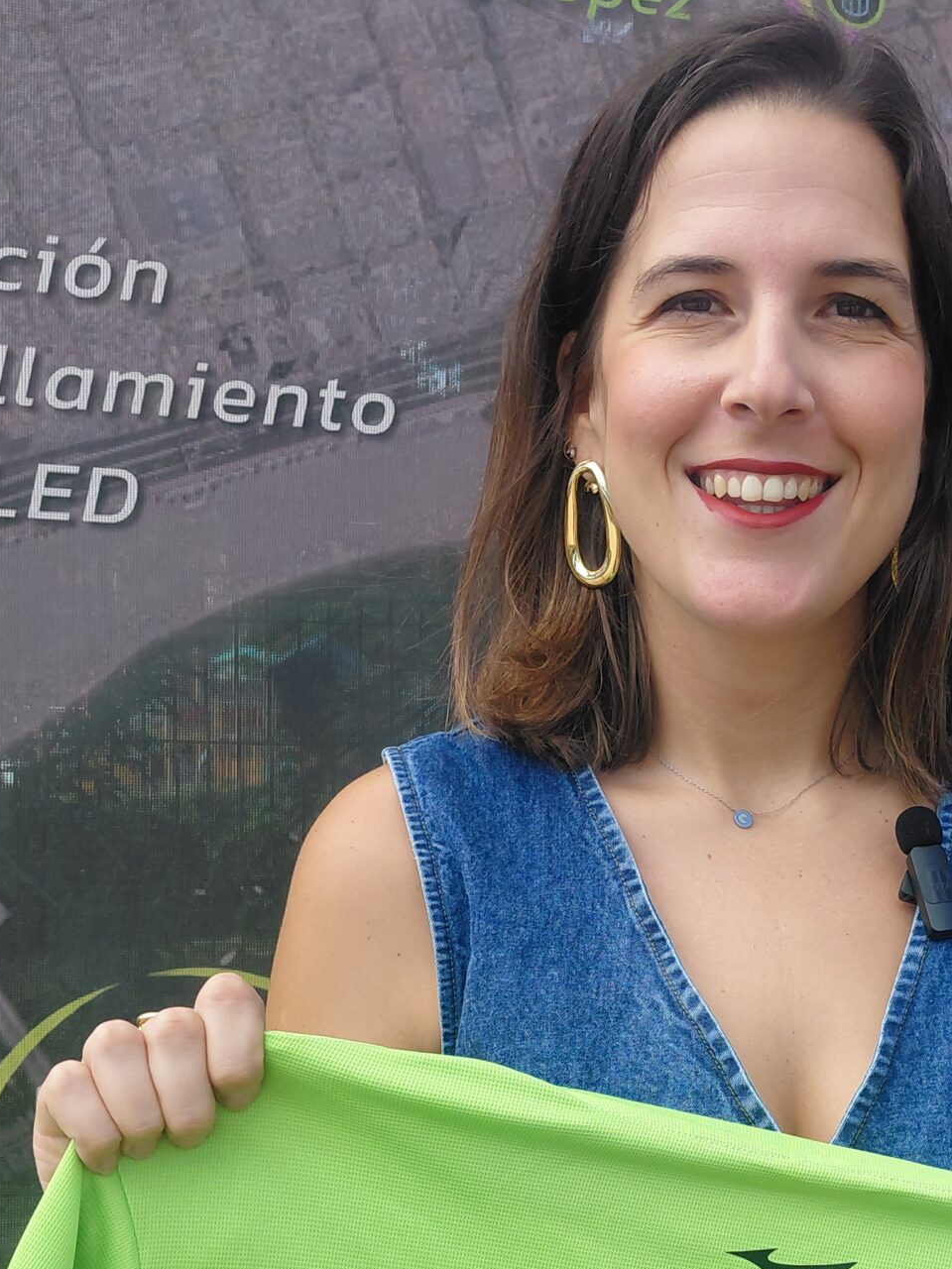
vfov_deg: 37.2
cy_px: 967
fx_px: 1833
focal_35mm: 50
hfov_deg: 28.7
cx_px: 699
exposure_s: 1/599
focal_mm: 4.69
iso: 50
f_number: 1.8
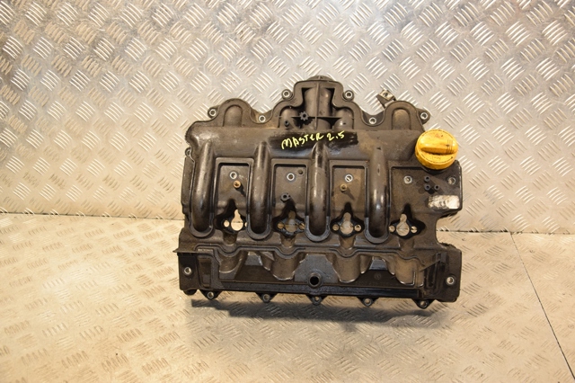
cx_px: 288
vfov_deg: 35.5
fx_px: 599
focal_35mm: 38
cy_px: 192
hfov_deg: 51.3
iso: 800
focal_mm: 25
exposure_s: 1/160
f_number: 5
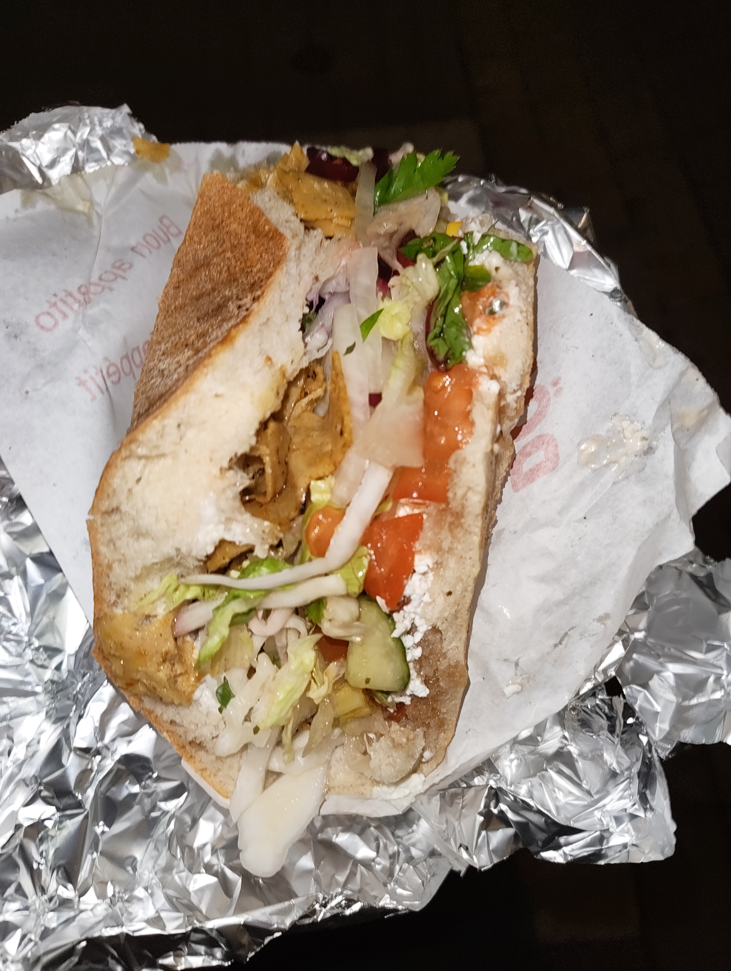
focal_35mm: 24
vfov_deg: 71.5
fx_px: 674
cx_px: 366
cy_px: 486
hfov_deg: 56.9
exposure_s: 1/50
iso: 153
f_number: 1.88
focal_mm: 5.56
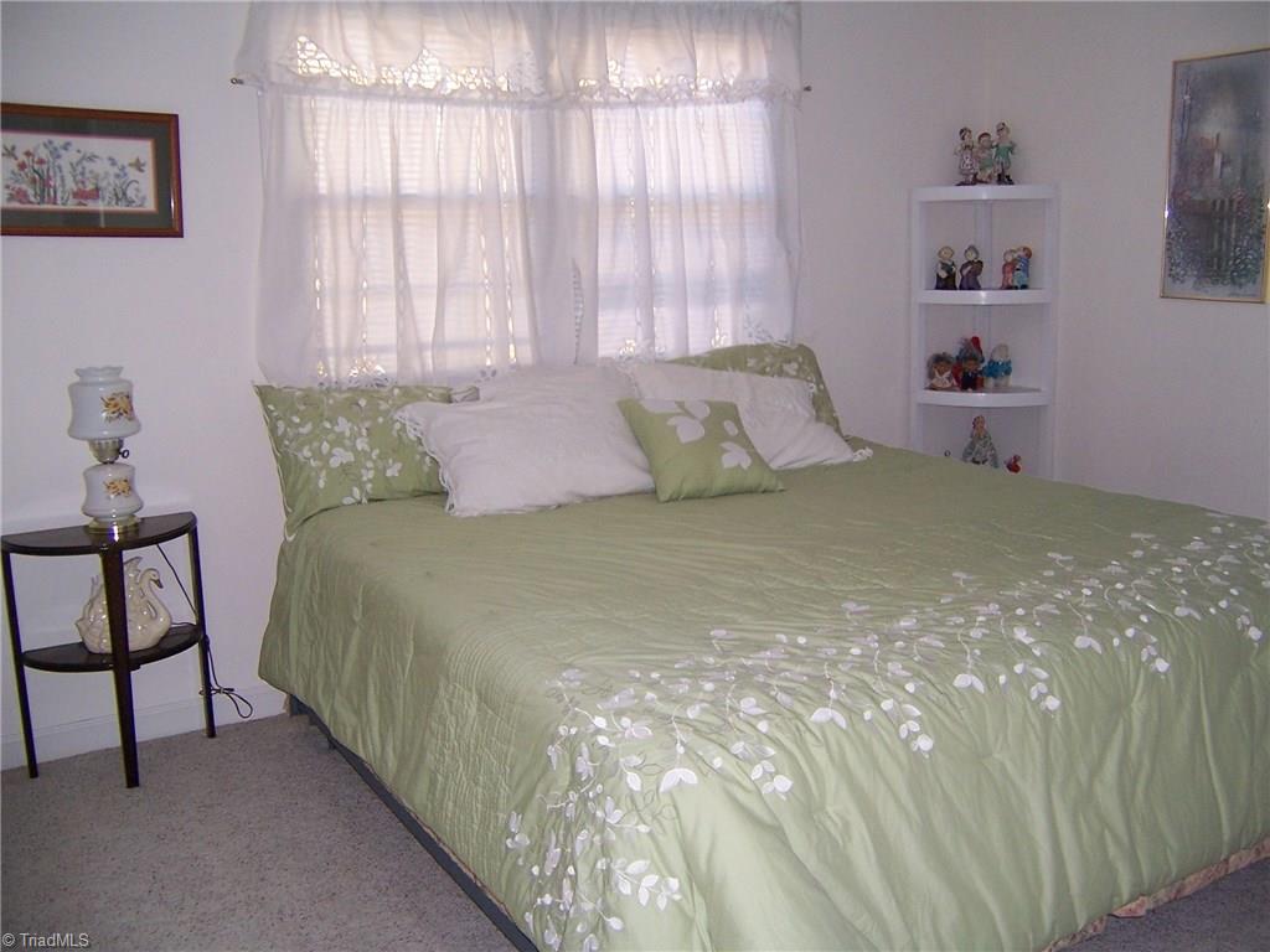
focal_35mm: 33
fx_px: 1211
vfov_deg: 42.9
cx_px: 635
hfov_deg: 55.4
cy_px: 476
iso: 140
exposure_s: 1/60
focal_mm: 5.5
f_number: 2.8
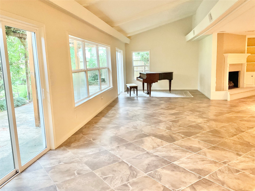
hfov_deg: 61.7
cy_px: 96
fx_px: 214
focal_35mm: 29
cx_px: 128
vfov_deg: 48.2
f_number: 1.8
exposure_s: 1/60
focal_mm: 3
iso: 250
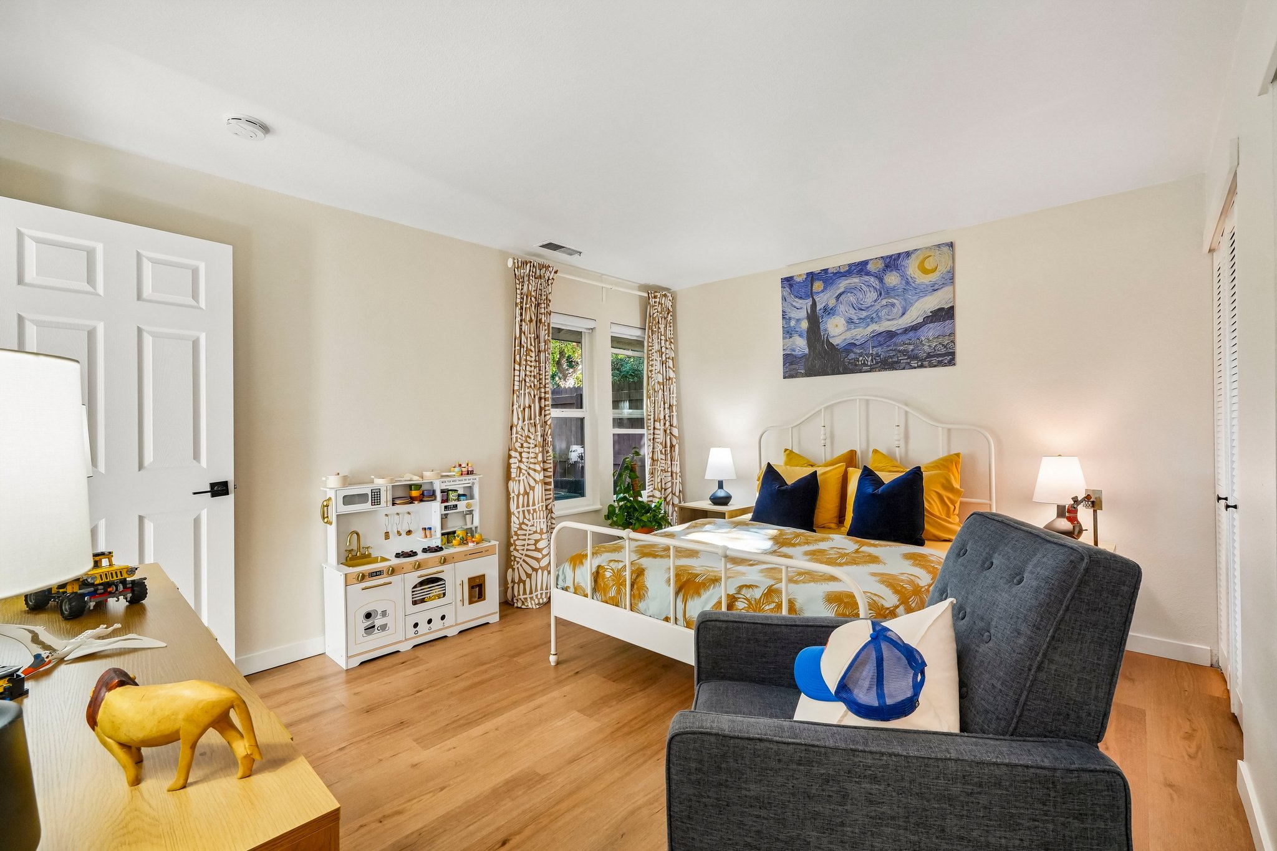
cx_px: 638
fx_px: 532
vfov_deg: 77.3
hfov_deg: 100.4
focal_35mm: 15
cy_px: 426
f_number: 8
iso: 800
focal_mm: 10
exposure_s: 1/13
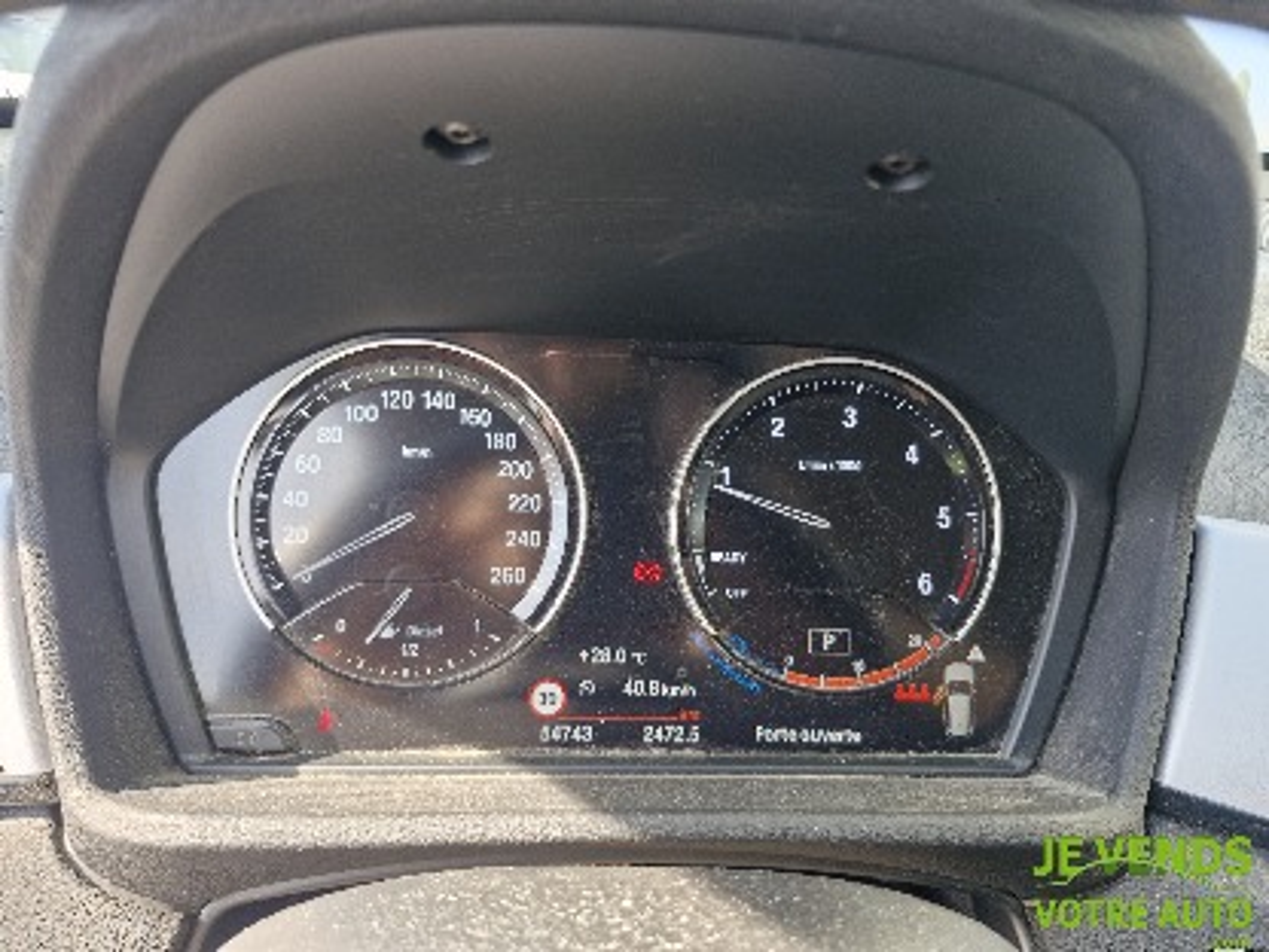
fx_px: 843
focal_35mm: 23
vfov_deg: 58.9
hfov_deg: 73.9
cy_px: 476
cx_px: 634
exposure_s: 1/100
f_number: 1.8
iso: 50
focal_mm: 5.54
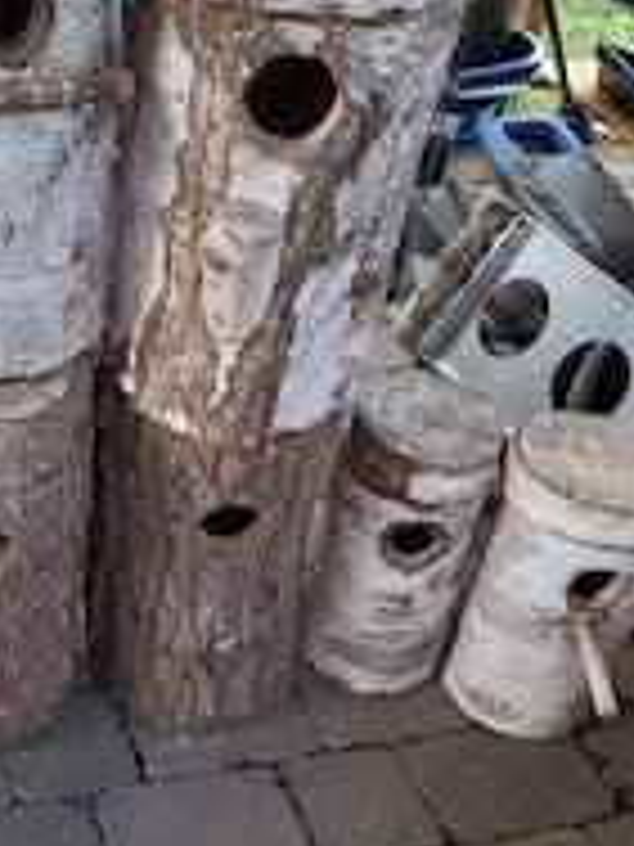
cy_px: 500
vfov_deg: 38.8
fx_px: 1197
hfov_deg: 28.7
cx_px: 90
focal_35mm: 49
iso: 125
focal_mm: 5.54
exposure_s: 1/100
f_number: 1.8
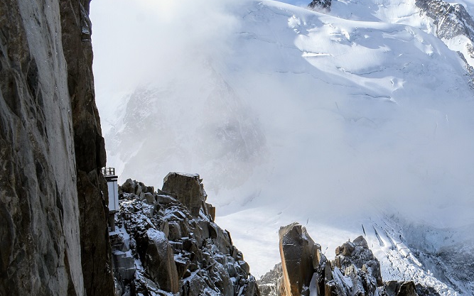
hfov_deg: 36.5
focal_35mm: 52
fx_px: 672
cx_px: 424
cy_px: 188
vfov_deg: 24.8
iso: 100
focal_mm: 18
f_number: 11
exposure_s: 1/500
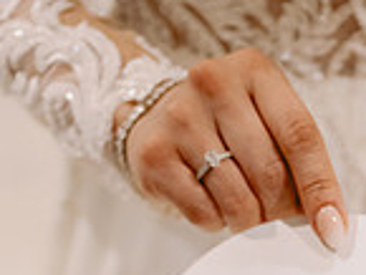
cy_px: 489
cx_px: 356
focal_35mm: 128
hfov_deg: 15.1
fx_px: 1354
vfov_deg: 10.9
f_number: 2.8
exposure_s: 1/200
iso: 2000
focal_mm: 43
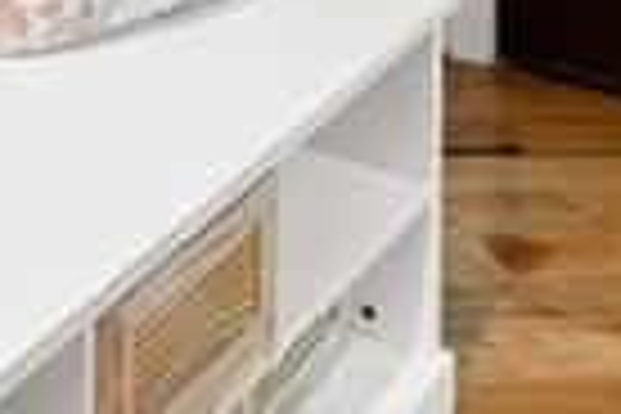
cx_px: -405
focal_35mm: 104
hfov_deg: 17.0
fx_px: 1794
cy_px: -749
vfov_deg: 10.3
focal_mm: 14
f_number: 7.1
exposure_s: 1/4
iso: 800
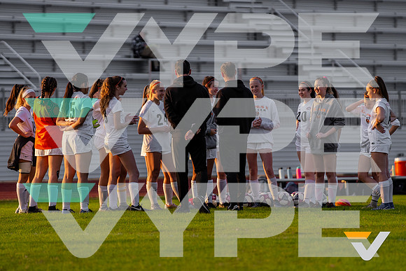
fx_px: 2973
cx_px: 198
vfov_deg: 5.2
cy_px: 120
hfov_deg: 7.8
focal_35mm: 264
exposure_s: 1/3200
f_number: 2.8
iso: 640
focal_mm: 182
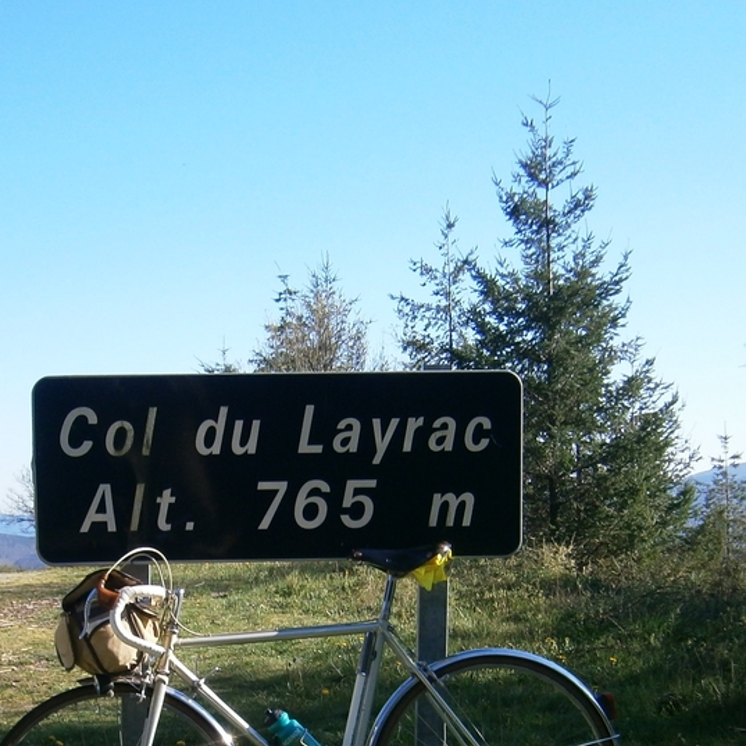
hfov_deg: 29.8
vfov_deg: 28.9
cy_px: 663
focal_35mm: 57
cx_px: 229
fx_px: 1390
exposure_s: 1/100
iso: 80
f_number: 8
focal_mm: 4.7
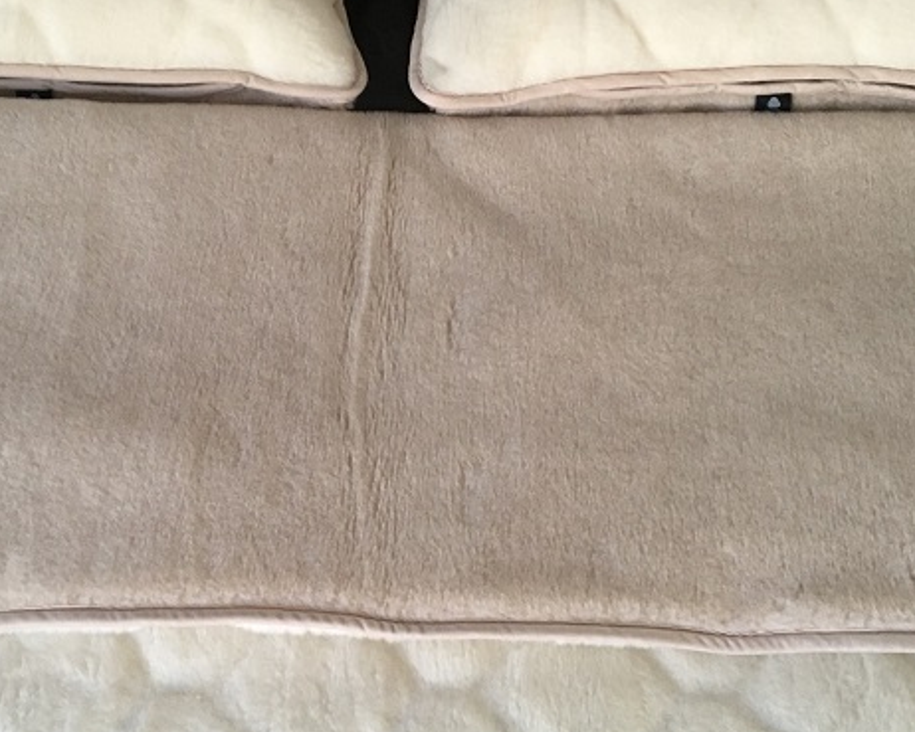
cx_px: 402
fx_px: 1328
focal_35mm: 49
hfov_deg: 38.0
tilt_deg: -53.6
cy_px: 366
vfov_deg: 30.9
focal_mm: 4.15
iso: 160
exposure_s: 1/33
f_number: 2.2
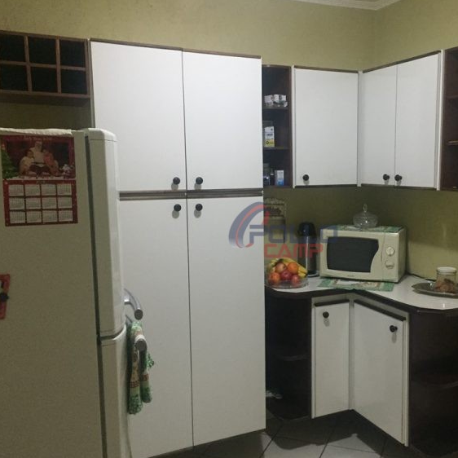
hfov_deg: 46.8
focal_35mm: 35
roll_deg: -2.3
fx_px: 524
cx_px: 284
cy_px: 231
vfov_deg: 47.2
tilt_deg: -6.5
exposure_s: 1/24
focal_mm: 4.15
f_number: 2.2
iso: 250
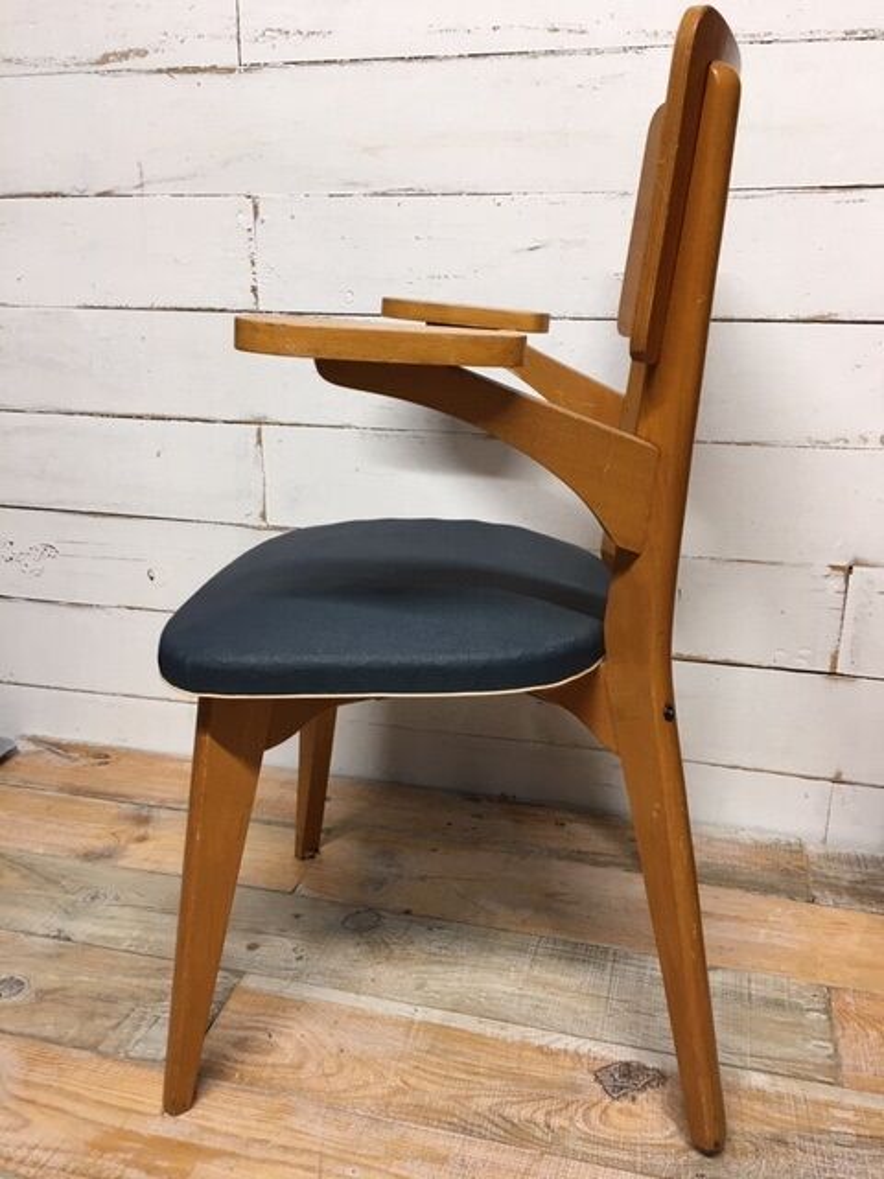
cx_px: 442
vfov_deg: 61.7
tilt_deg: -16.6
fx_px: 987
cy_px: 590
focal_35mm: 29
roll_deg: -2.4
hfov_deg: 48.2
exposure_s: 1/17
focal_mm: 4.15
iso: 50
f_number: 2.2
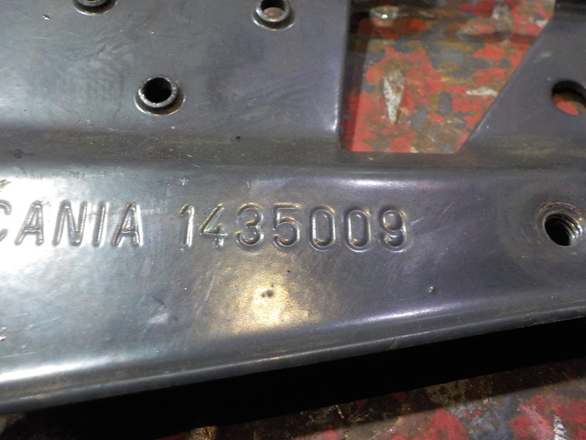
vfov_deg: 46.8
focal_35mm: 30
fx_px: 508
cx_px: 293
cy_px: 220
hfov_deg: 60.0
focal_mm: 4.1
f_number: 3.3
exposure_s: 1/20
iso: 400
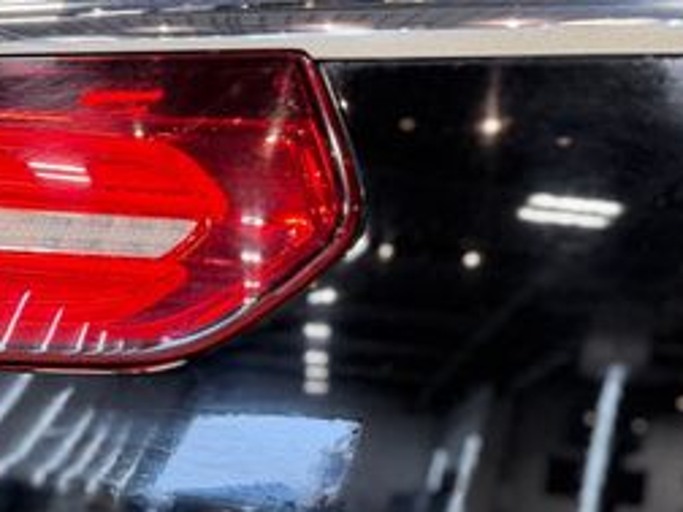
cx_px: 241
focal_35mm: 61
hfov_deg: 31.5
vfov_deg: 24.0
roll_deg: -1.1
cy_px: 322
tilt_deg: -11.3
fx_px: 1204
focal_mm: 6.76
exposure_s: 1/120
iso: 125
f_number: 1.78
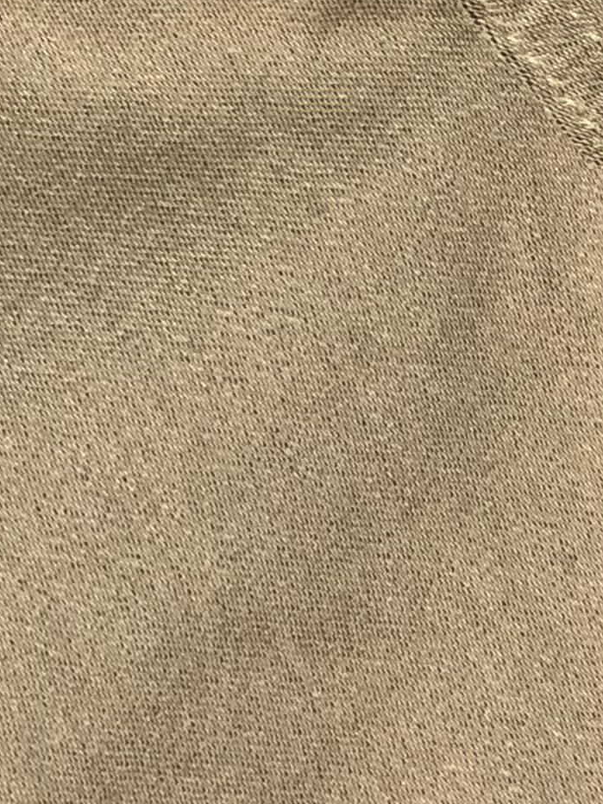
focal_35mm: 225
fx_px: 5226
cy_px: -769
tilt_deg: -75.0
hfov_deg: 6.6
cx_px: 70
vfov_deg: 8.4
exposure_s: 1/60
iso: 50
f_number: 2.4
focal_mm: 6
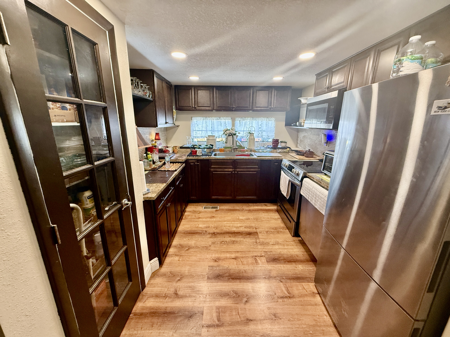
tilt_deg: -12.3
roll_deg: -0.7
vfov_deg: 85.7
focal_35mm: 14
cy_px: 168
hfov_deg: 102.1
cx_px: 225
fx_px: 182
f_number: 2.2
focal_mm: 2.22
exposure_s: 1/120
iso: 320
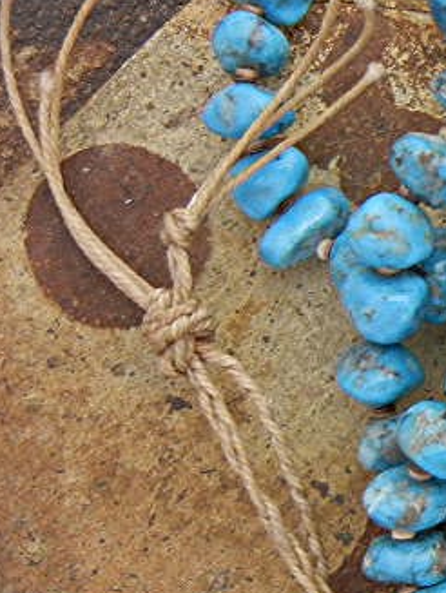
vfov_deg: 16.1
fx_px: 2092
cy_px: 359
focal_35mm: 122
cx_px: 859
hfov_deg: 11.2
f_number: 3.7
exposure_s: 1/1.2
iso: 200
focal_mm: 7.1
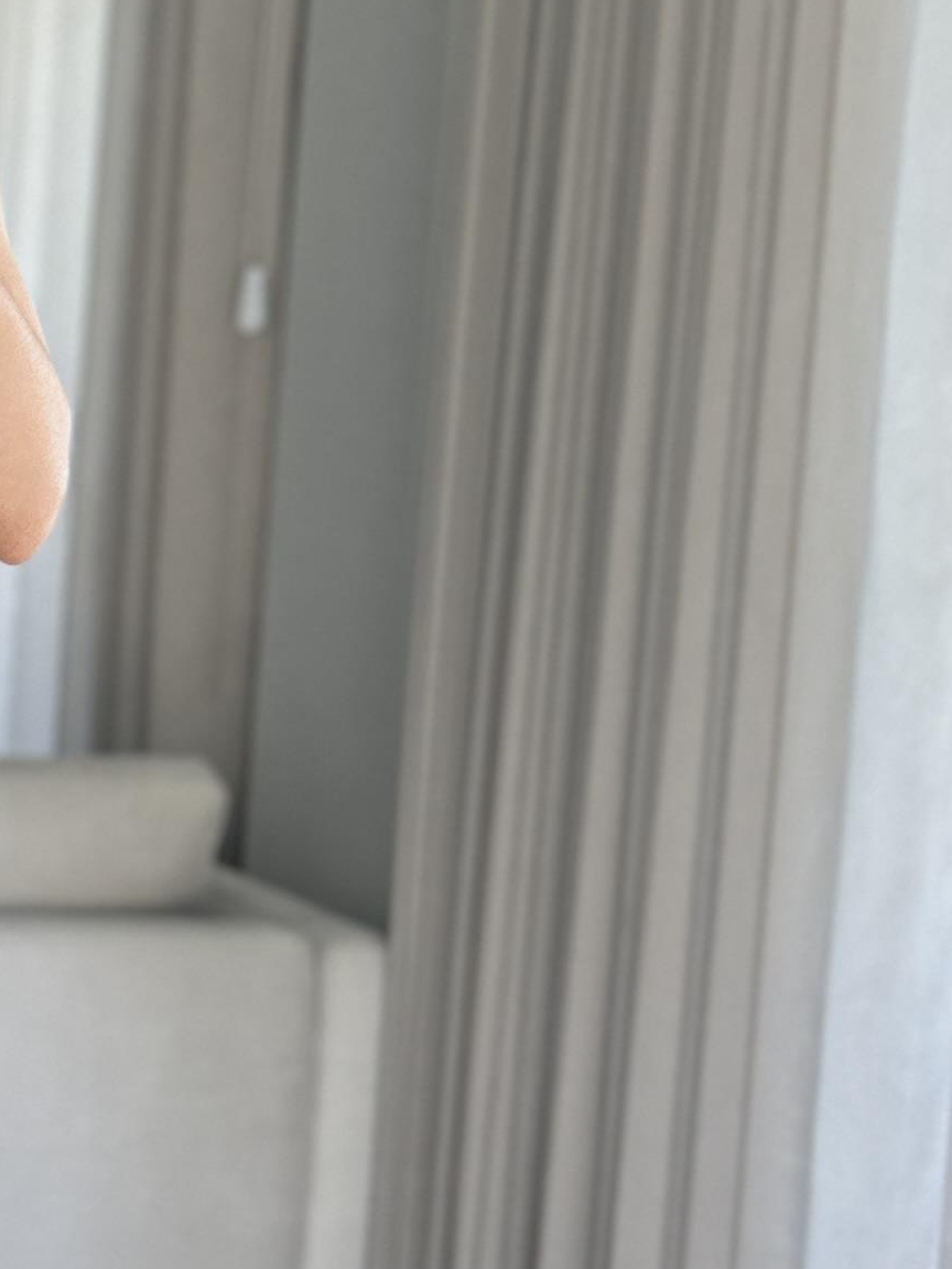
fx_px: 3080
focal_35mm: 84
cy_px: 519
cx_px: -418
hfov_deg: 16.3
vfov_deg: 23.3
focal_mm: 6.86
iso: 250
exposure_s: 1/110
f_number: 1.78
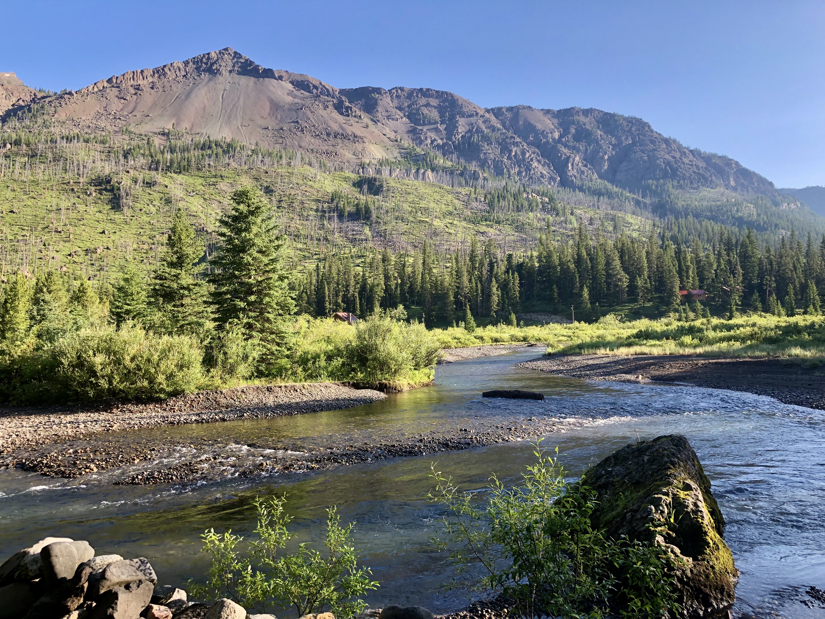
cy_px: 310
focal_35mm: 28
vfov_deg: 49.7
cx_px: 412
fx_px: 667
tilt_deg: +2.1
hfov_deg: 63.4
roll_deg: +2.0
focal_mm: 3.99
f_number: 1.8
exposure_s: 1/407
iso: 20
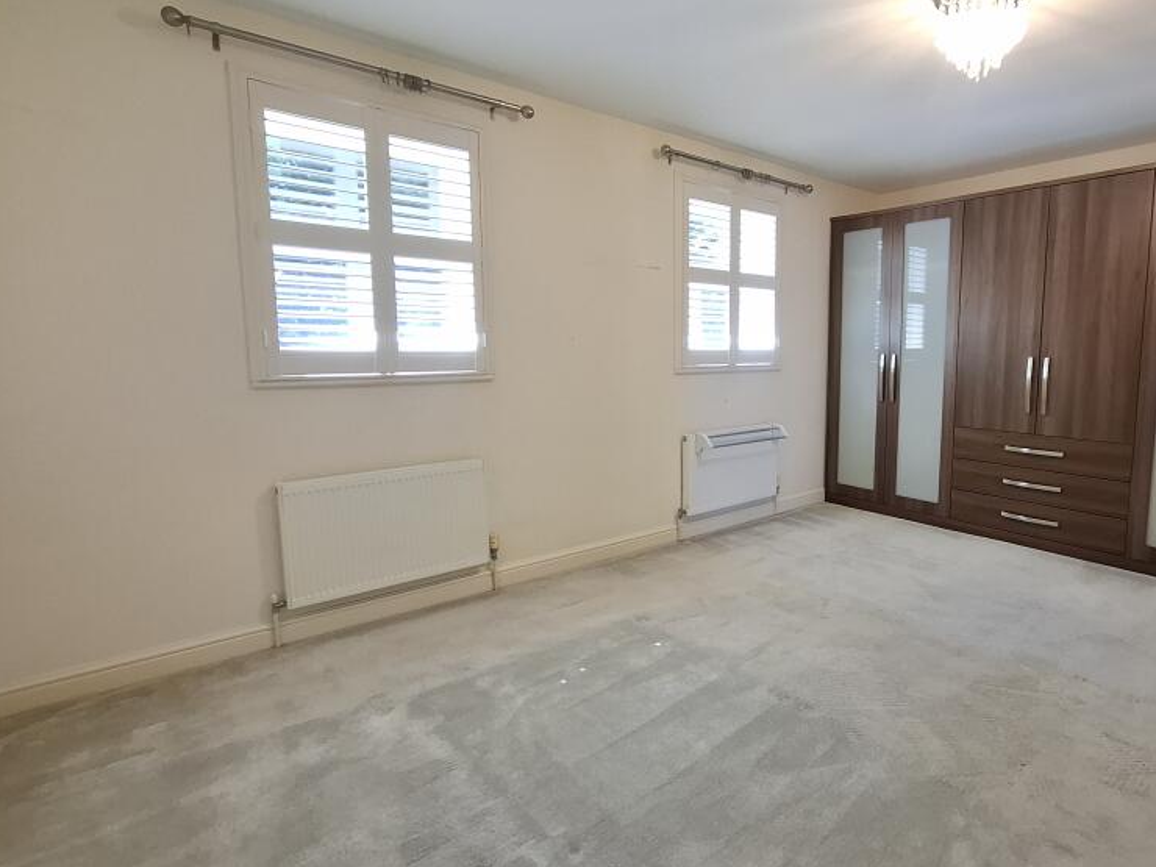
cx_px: 733
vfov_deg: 71.6
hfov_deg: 85.8
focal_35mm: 18
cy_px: 422
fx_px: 601
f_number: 2.2
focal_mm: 1.74
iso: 80
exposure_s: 1/50
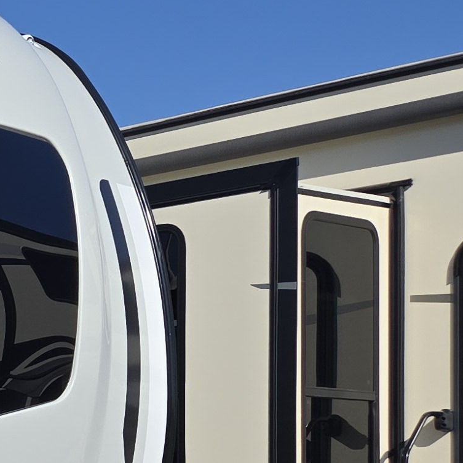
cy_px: 535
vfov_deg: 15.6
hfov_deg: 12.4
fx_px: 1634
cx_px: -672
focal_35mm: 108
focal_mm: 5.4
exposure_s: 1/2828
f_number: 1.8
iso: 25
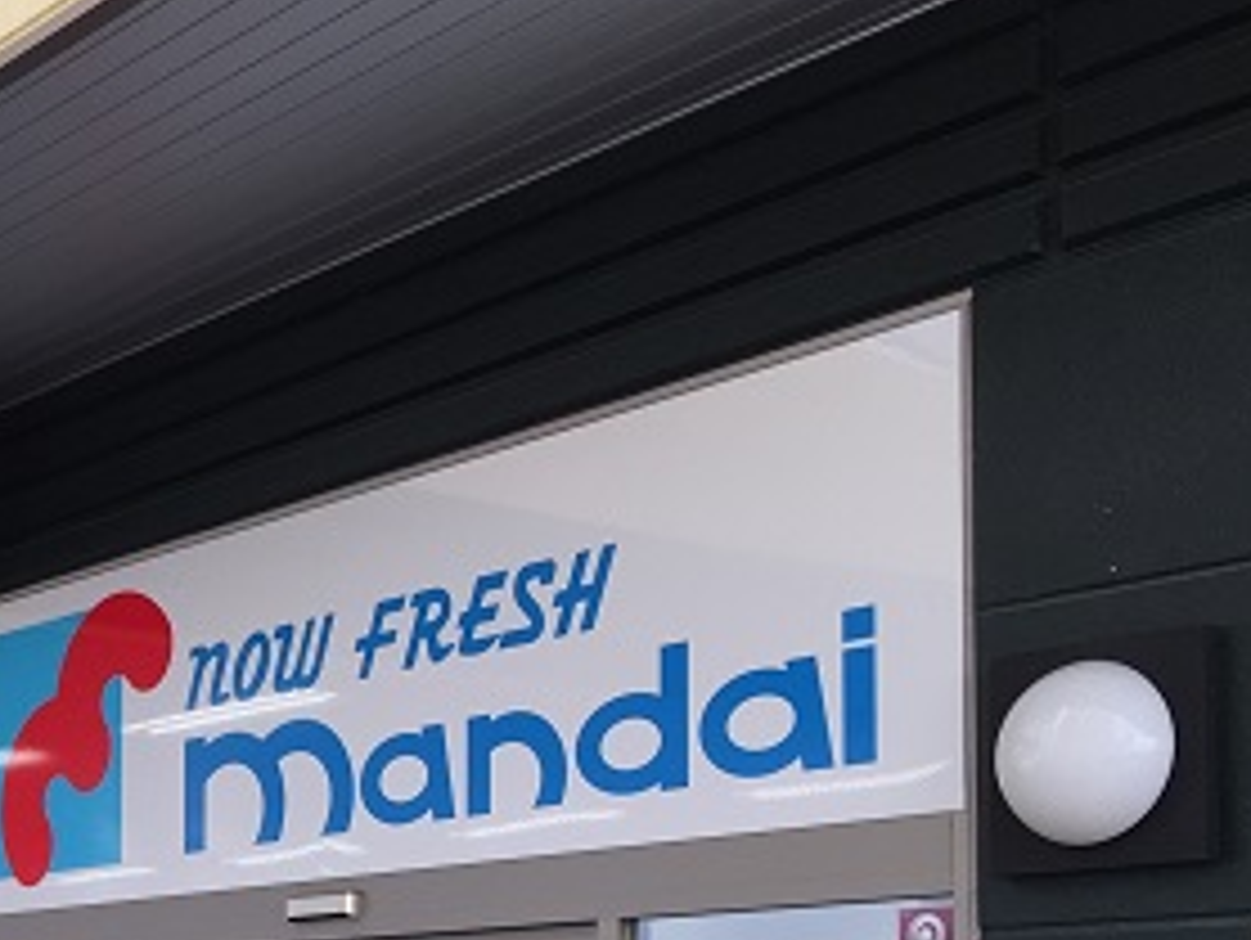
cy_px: 998
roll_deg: -1.4
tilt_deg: +3.5
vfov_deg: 20.7
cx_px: -137
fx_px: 2460
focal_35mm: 68
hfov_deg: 26.2
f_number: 2.2
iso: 32
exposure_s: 1/120
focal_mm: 4.15
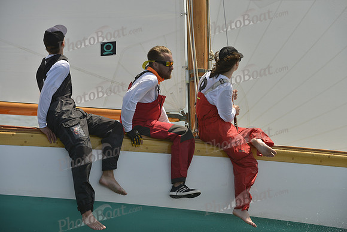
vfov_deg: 6.9
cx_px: 174
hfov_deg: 10.3
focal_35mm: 200
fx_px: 1928
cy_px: 116
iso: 280
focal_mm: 200
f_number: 9
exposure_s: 1/1000
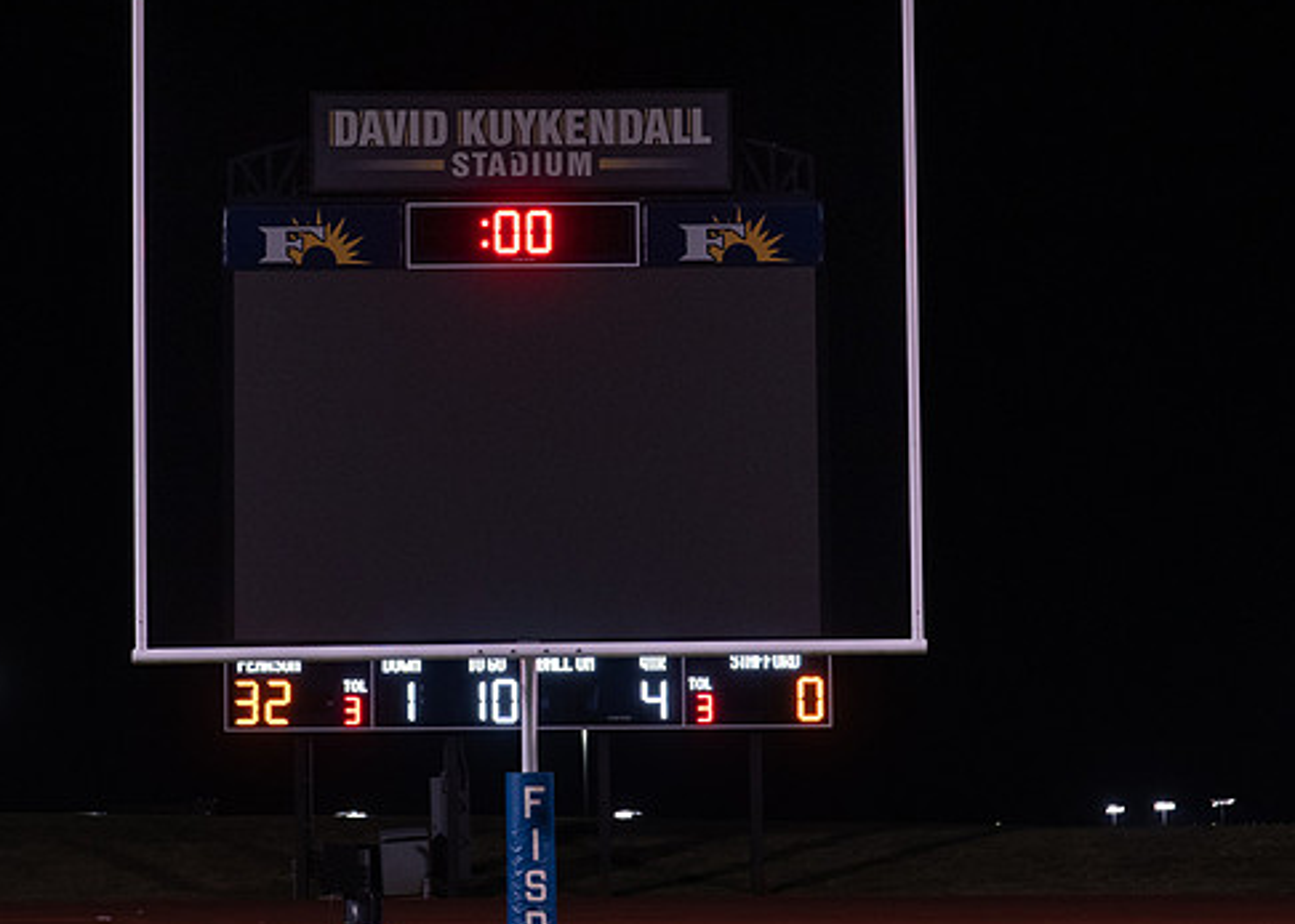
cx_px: 465
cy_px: 436
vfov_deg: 12.0
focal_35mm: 120
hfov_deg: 16.7
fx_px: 4413
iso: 1000
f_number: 2.8
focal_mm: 50
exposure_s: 1/320
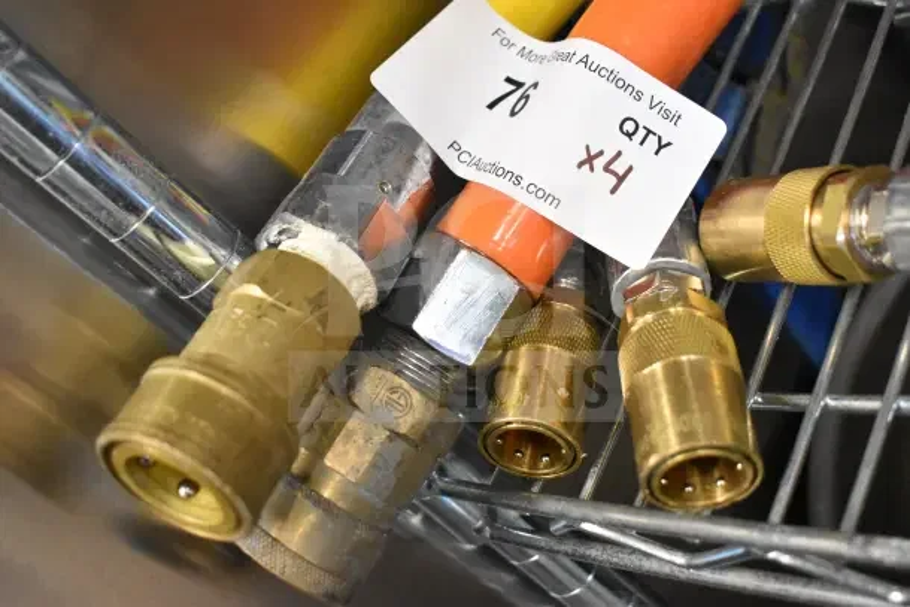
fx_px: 1062
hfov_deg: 46.4
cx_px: 455
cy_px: 304
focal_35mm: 42
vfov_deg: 31.9
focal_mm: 28
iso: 6400
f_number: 5
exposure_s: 1/100
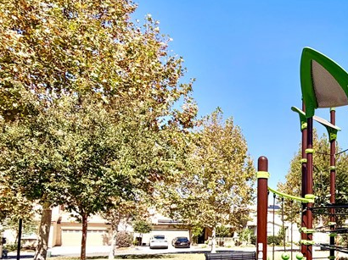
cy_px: 214
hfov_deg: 42.2
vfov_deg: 38.8
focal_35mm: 35
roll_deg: +0.1
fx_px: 352
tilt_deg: +3.6
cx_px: 378
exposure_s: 1/1211
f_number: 2.2
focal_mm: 2.22
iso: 25
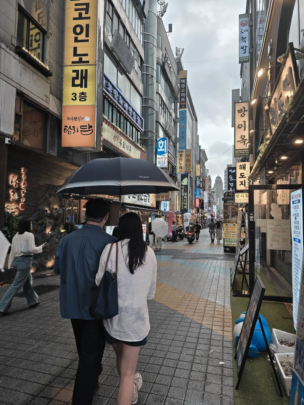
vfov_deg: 73.9
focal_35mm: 23
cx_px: 152
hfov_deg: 58.9
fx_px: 269
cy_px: 202
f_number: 1.7
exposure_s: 1/120
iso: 16
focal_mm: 6.3
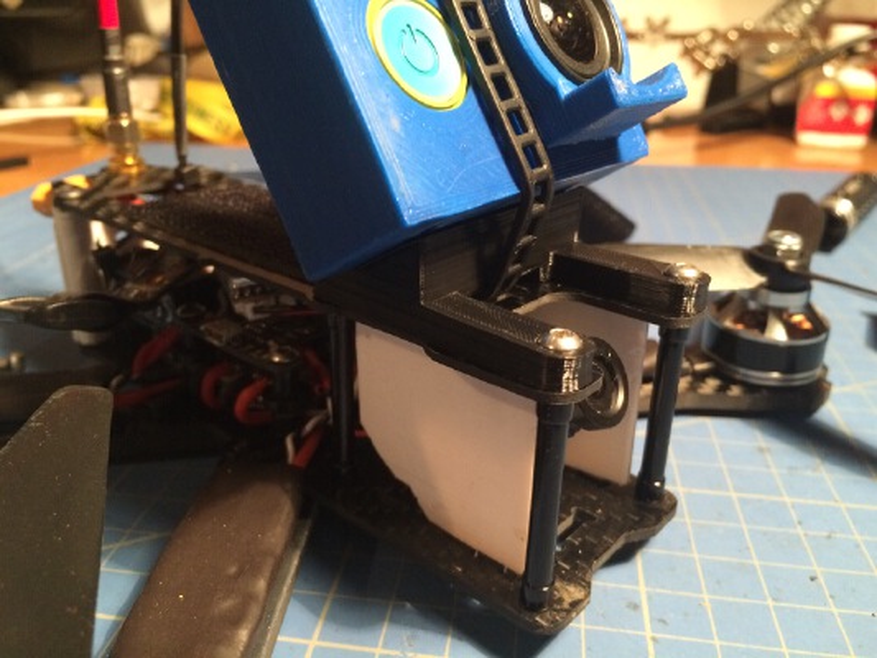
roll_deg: +0.4
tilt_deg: -22.5
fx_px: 735
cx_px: 438
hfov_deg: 61.6
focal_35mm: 29
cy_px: 329
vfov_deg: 48.2
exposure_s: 1/17
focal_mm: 4.15
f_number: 2.2
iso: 320
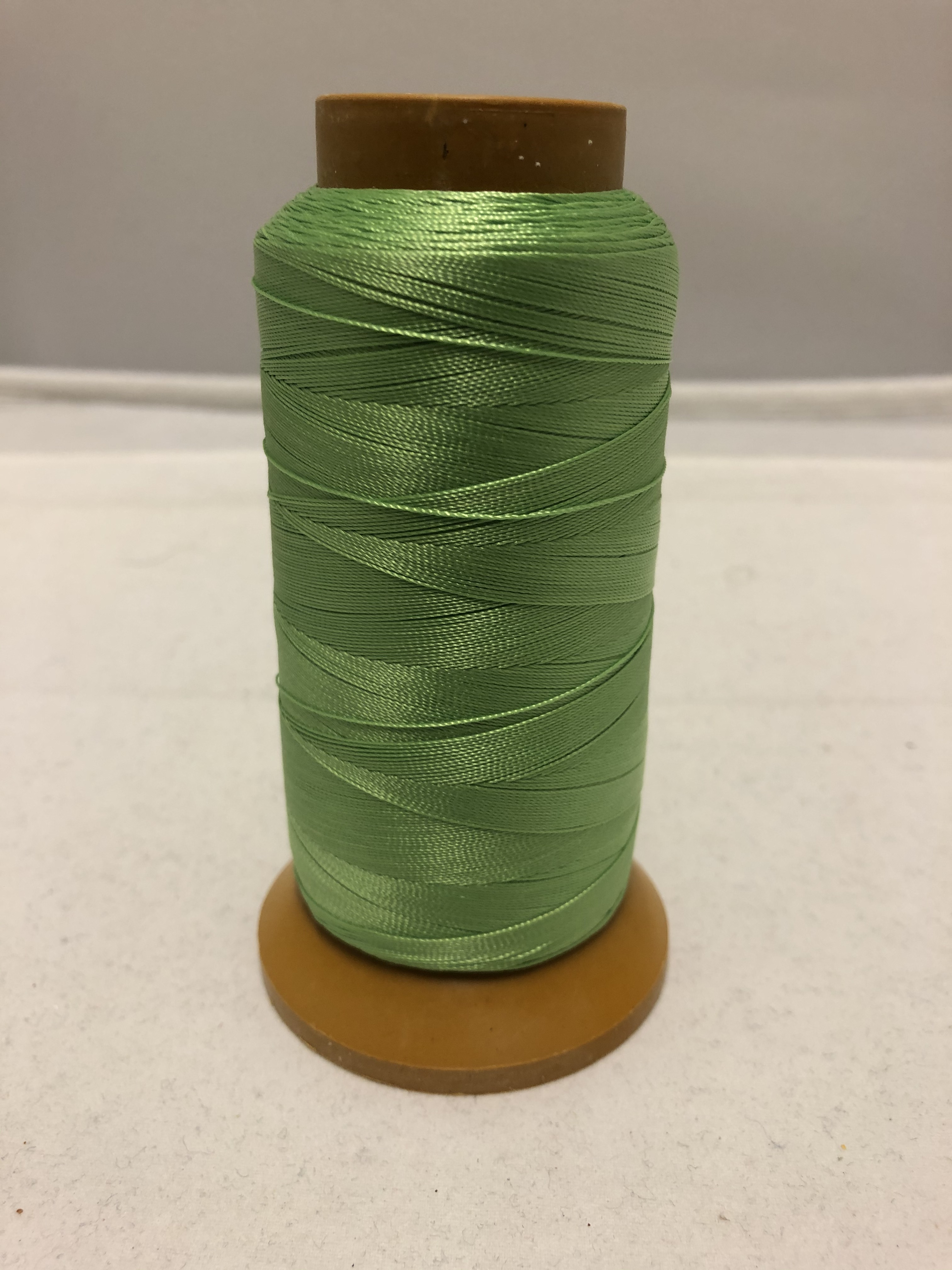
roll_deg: -0.2
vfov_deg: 63.4
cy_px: 635
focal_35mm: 28
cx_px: 476
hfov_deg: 49.7
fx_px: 1027
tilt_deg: -24.8
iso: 40
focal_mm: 3.99
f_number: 1.8
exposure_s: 1/17
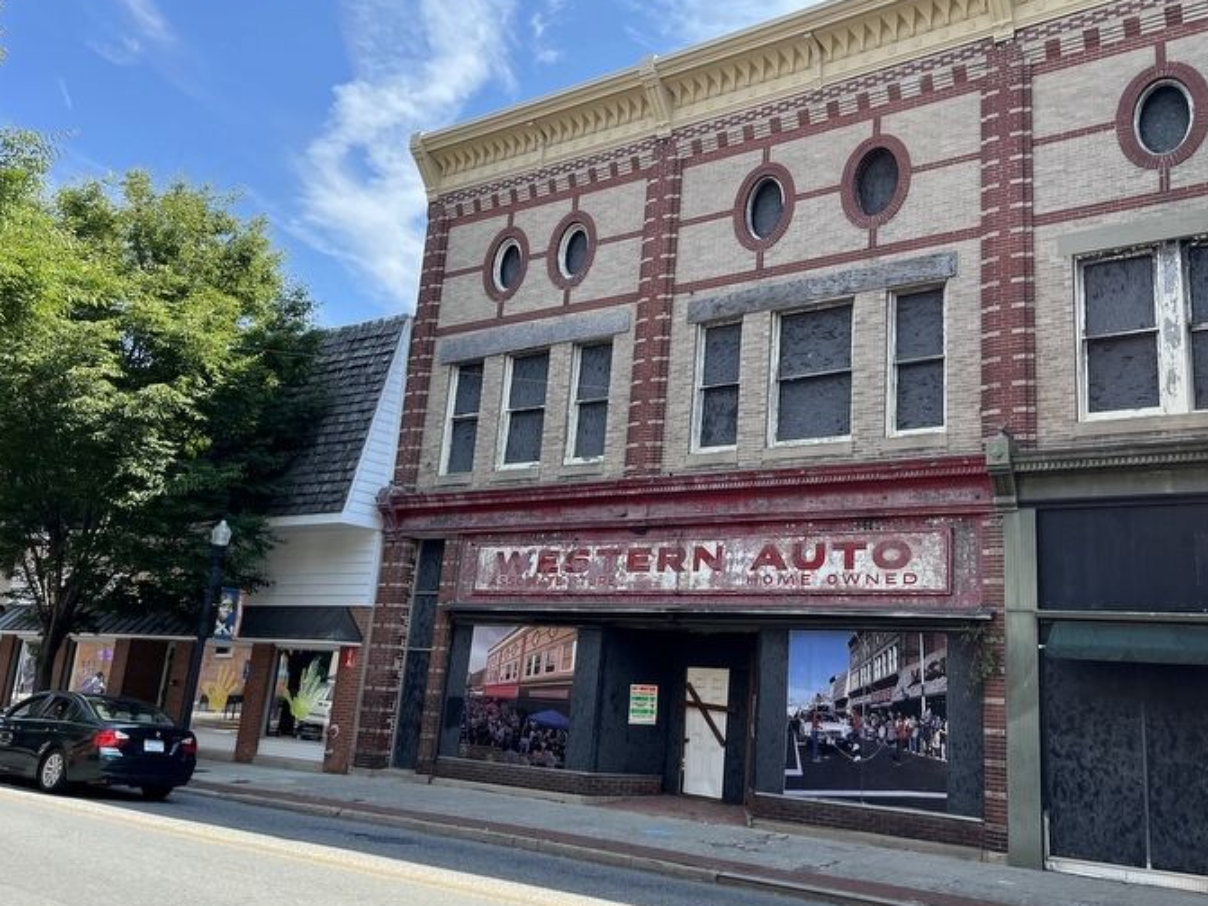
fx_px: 1082
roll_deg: -4.8
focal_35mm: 31
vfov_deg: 45.4
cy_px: 405
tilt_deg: +14.4
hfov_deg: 58.1
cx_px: 688
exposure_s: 1/1600
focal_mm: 5.1
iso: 50
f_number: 1.6
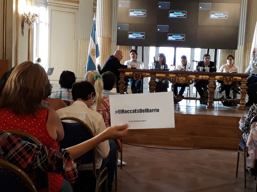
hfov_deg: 65.3
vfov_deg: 51.4
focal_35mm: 27
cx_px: 128
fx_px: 200
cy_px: 96
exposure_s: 1/25
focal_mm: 3.6
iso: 160
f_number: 1.9
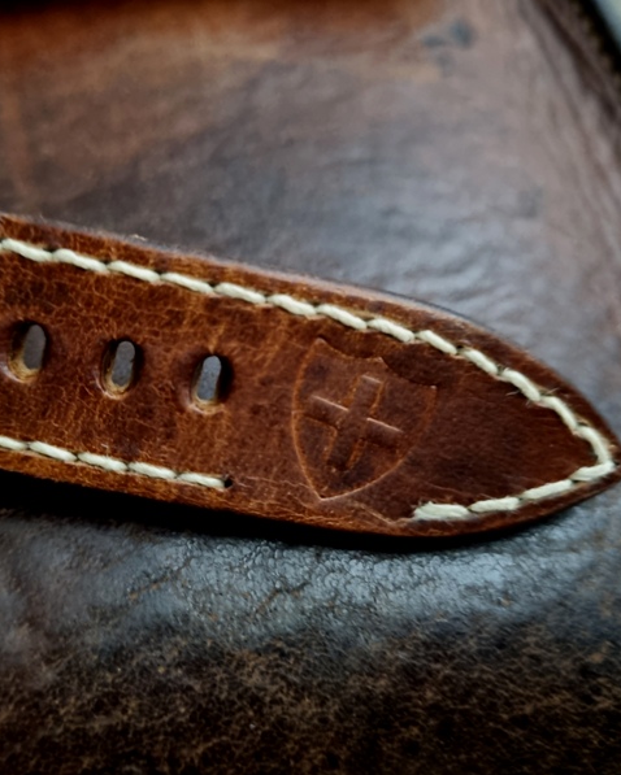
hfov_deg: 43.0
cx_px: 229
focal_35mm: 34
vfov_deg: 52.8
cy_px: 388
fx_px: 781
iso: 1000
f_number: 1.8
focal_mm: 5.4
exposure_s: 1/25
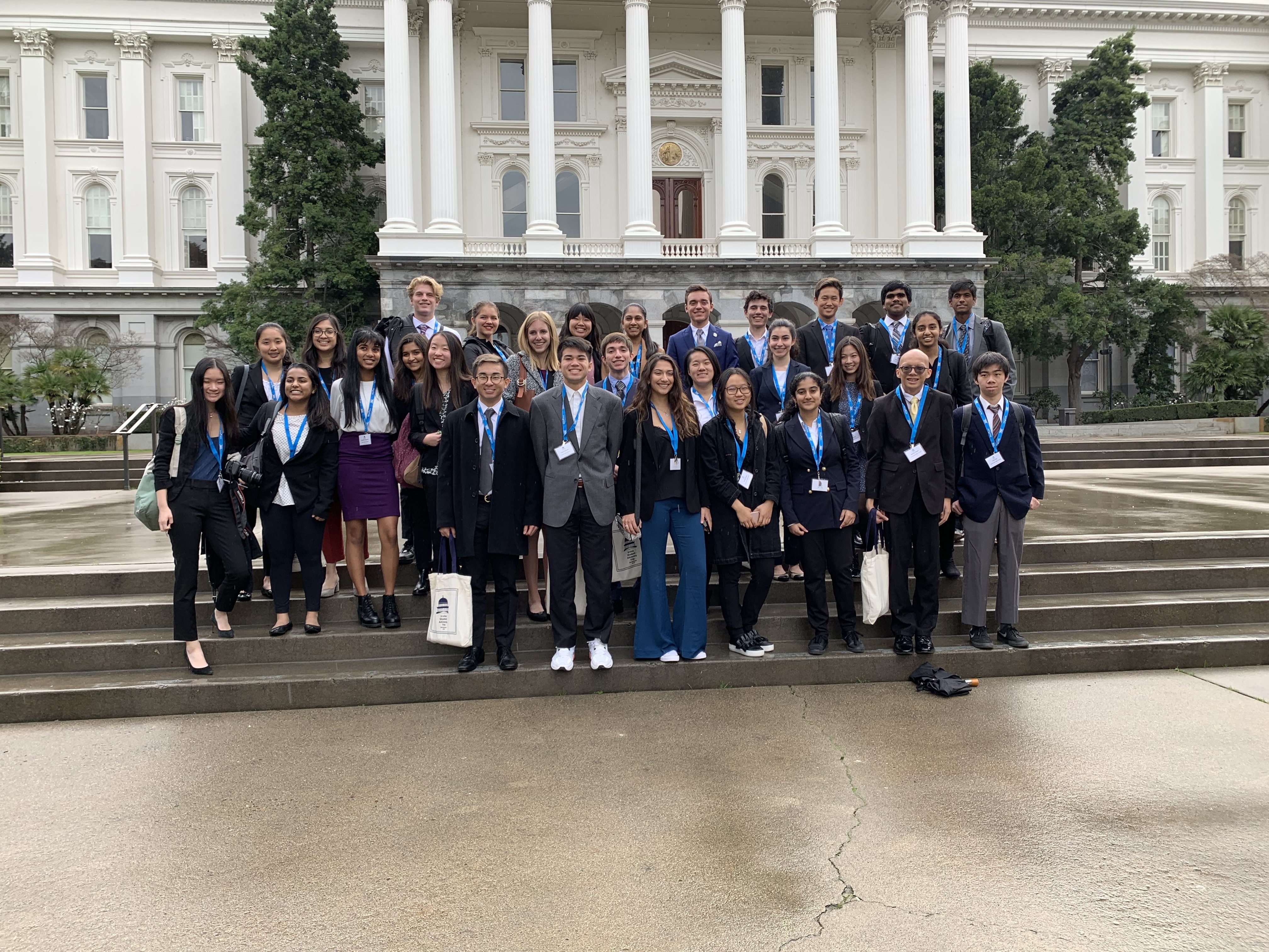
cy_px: 476
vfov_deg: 53.1
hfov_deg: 67.3
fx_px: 953
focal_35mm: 26
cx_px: 634
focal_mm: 4.25
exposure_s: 1/347
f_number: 1.8
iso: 25
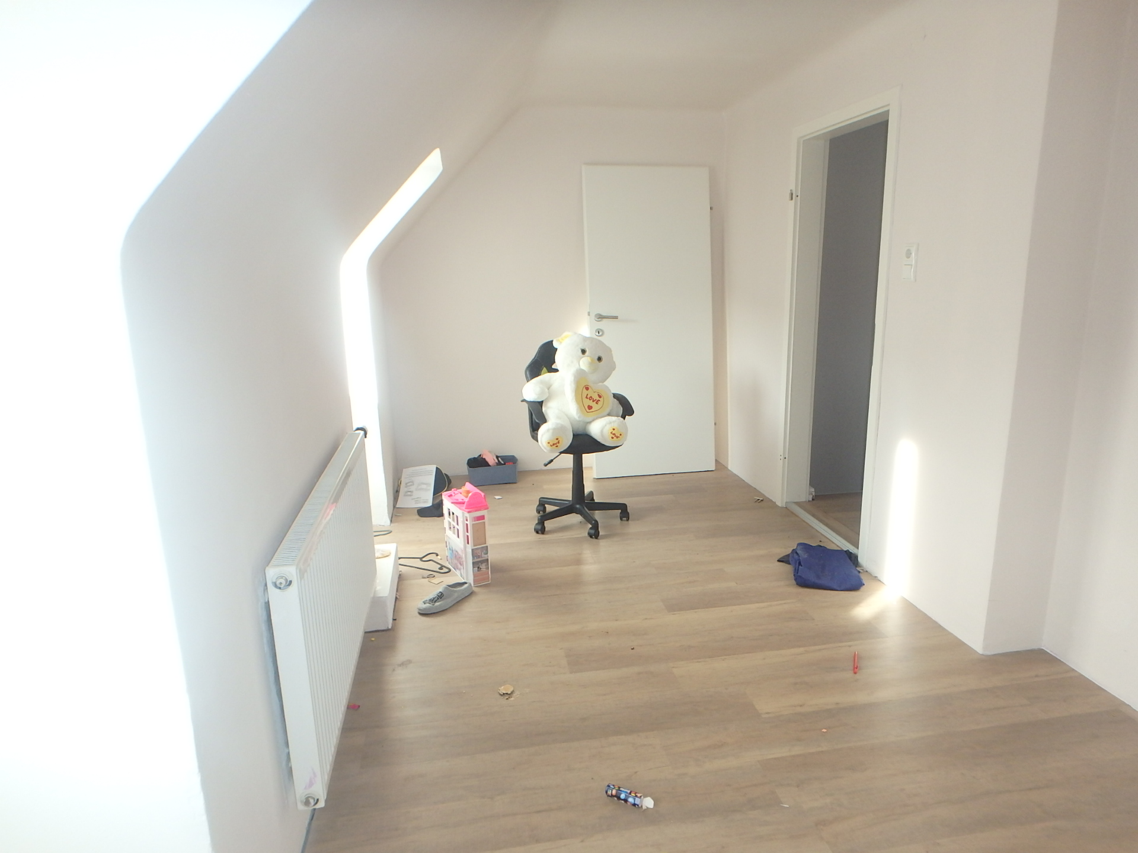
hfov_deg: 79.0
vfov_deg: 63.4
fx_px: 690
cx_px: 569
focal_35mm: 21
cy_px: 426
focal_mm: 3.7
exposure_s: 1/60
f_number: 3.5
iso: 200
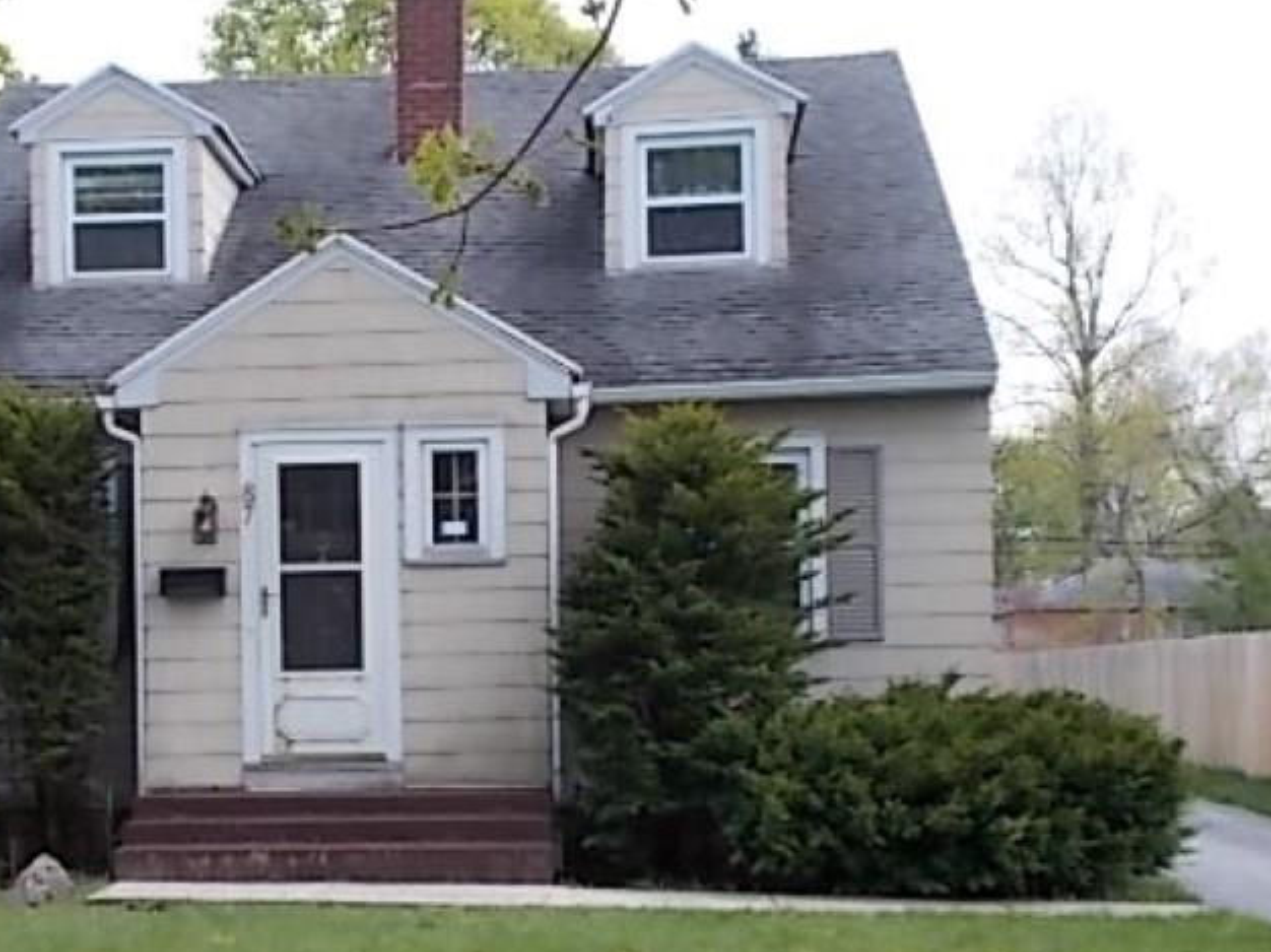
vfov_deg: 20.3
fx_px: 2643
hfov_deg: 26.8
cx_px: 365
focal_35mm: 72
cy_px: 672
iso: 80
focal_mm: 7.9
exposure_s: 1/250
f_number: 4.2
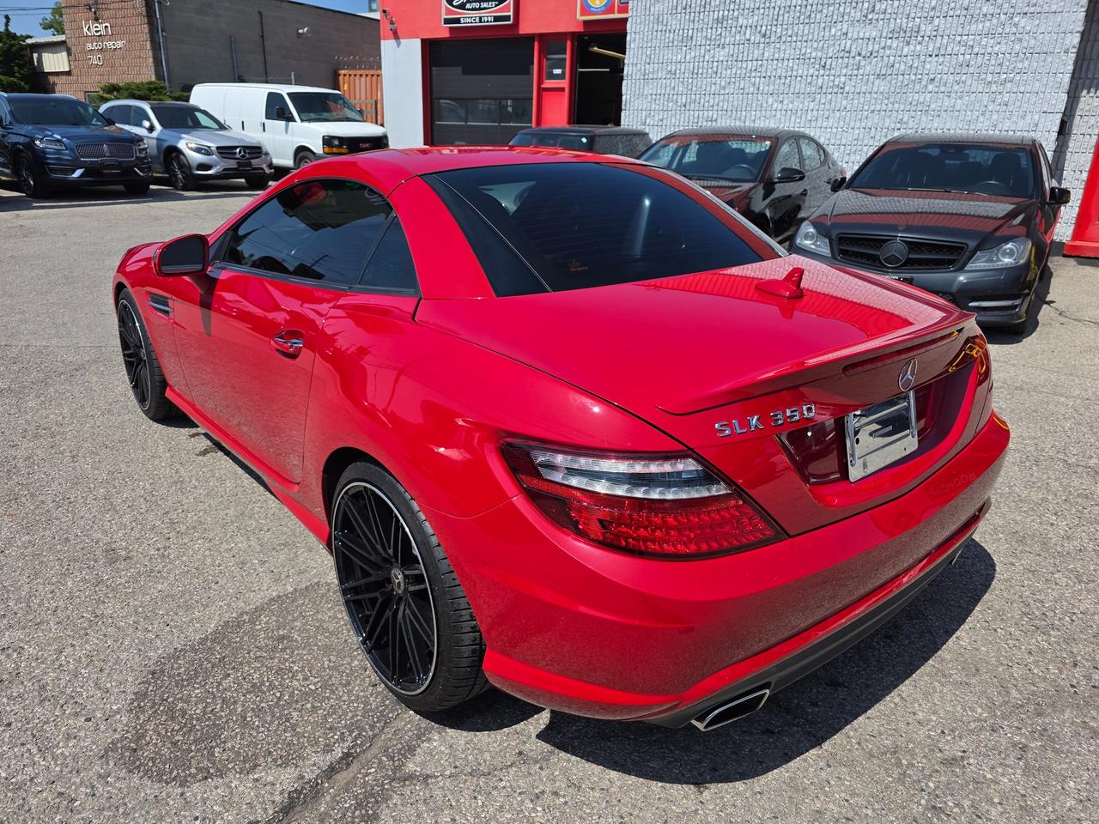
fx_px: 730
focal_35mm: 23
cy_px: 412
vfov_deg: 58.9
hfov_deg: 73.9
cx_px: 550
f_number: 1.7
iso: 80
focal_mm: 6.3
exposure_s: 1/6809
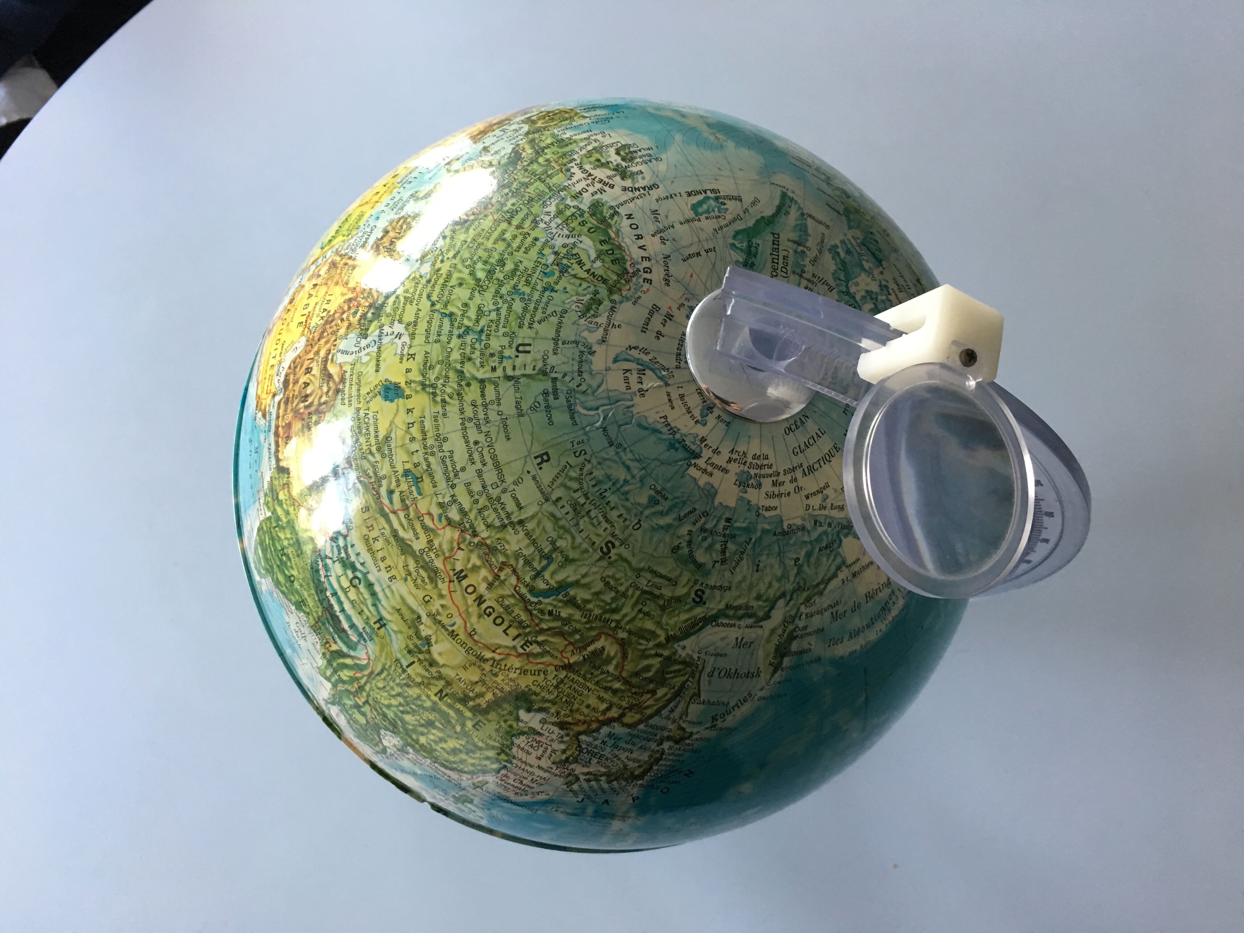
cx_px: 622
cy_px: 466
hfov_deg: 61.7
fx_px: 1042
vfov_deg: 48.2
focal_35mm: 29
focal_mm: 4.15
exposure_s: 1/17
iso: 64
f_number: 2.2
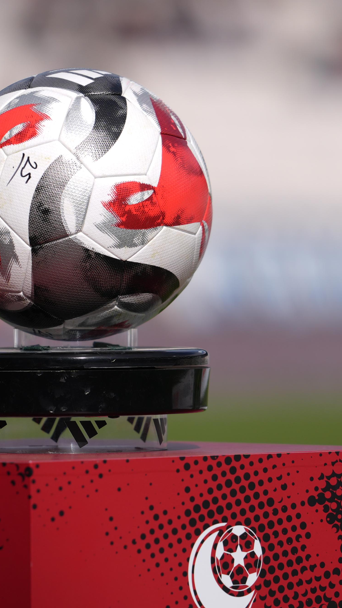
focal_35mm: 464
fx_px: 7480
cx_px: 91
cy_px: 327
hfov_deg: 2.6
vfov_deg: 4.7
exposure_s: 1/6400
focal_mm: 197
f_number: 2.8
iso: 125
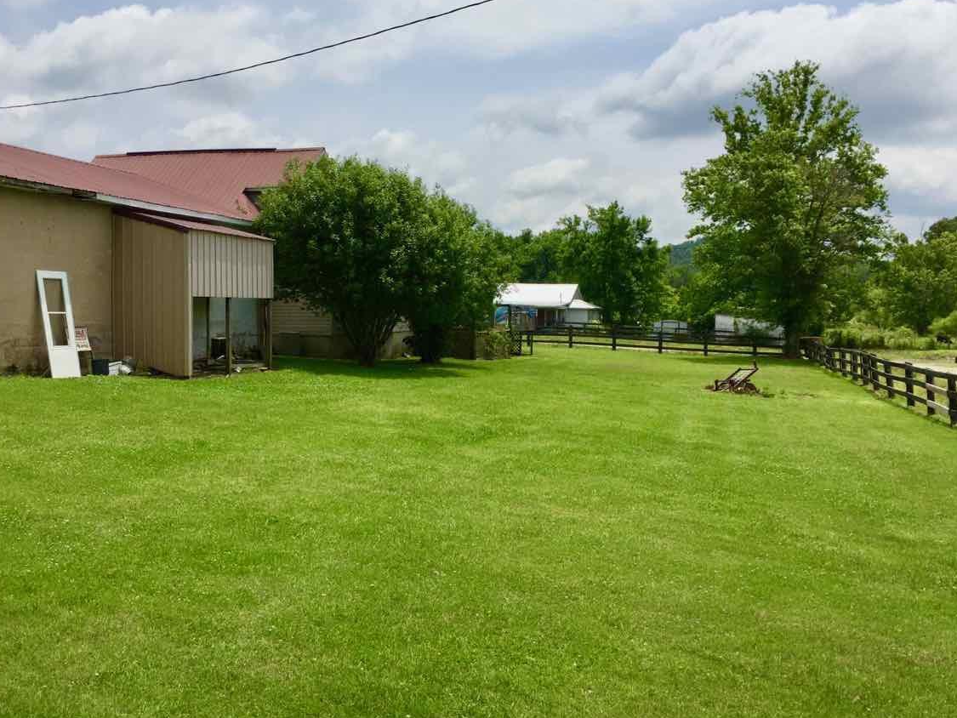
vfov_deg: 42.9
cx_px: 442
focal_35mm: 33
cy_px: 373
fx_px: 912
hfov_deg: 55.3
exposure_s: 1/4405
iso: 32
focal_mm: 4.15
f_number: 2.2
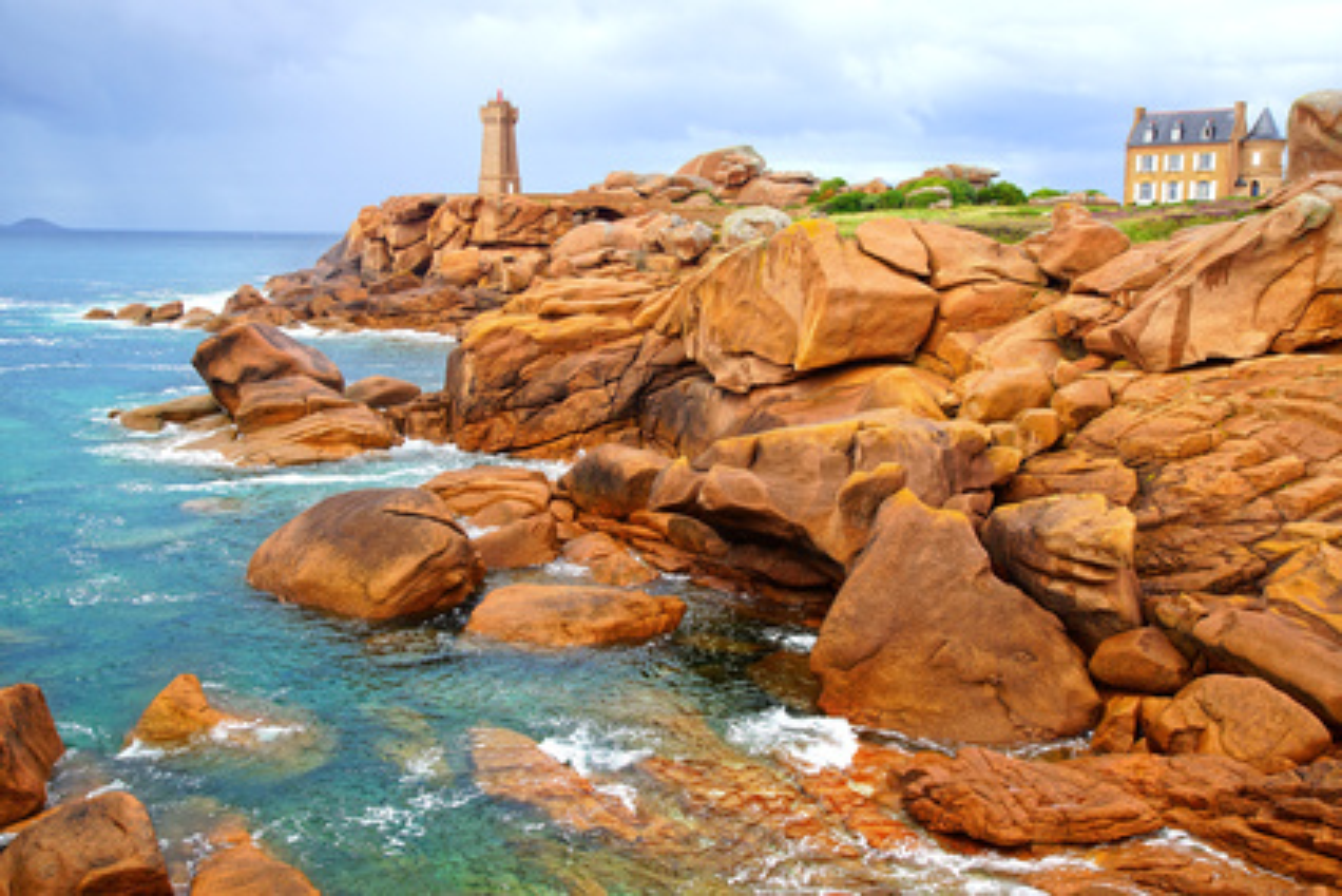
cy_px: 448
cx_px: 671
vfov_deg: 34.2
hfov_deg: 49.5
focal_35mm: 39
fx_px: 1454
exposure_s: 1/100
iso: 100
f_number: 8
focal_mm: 26
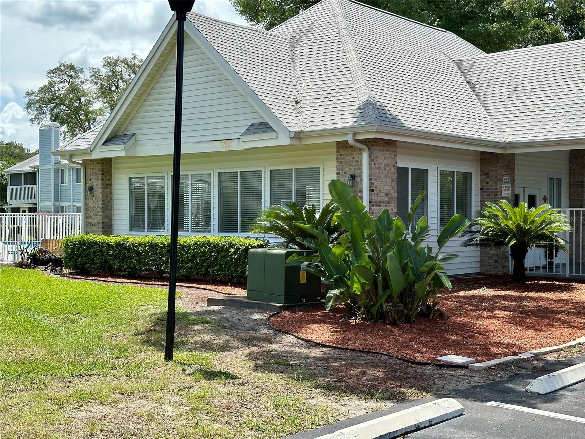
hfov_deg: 39.7
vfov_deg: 30.3
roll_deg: +0.3
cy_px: 220
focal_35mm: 48
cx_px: 292
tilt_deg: +0.4
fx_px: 811
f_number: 1.78
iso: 64
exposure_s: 1/2358
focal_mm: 6.86
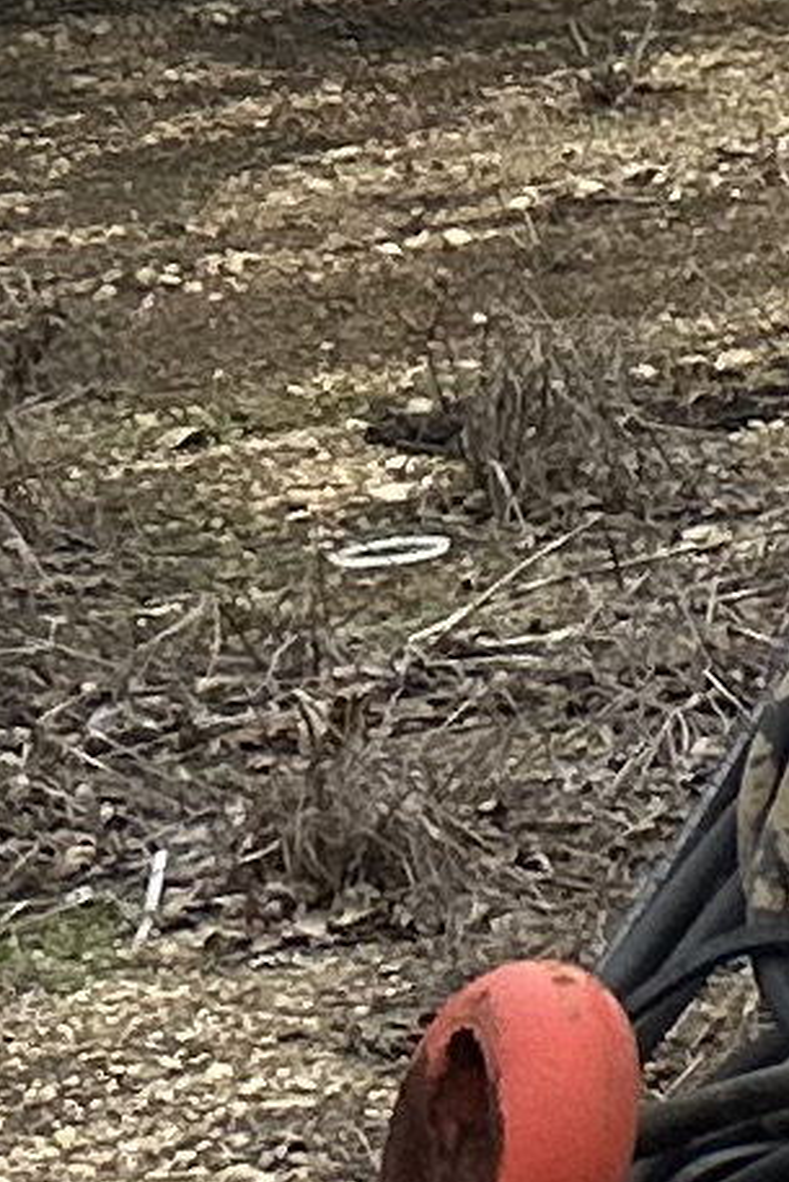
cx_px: 5063
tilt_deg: -10.9
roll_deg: +0.5
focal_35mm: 220
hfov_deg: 4.4
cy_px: 3
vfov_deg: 9.3
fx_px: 7226
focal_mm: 6.86
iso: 80
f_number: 1.78
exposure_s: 1/4348
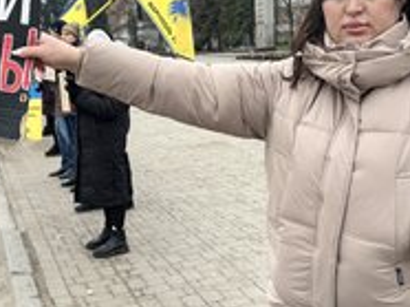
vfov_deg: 26.0
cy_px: 133
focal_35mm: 56
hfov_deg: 34.3
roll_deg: +1.7
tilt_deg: -8.0
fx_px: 662
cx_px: 165
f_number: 1.5
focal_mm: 5.7
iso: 50
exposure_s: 1/347
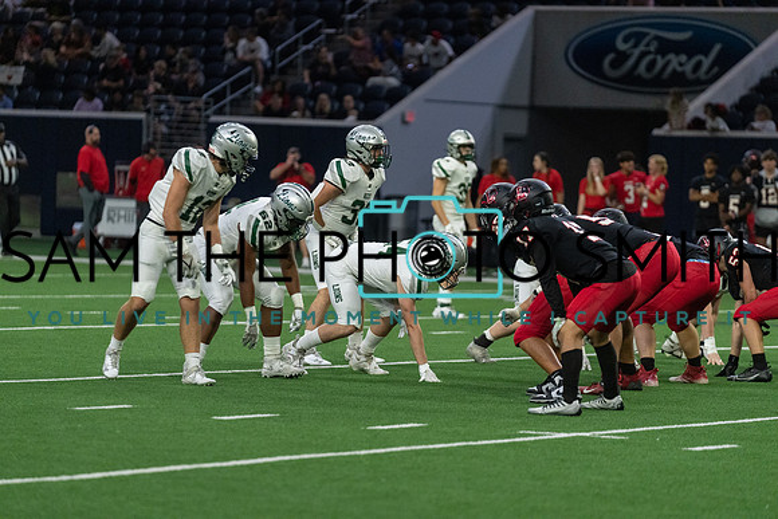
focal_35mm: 200
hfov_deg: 10.3
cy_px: 260
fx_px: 4323
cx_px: 389
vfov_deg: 6.9
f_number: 3.2
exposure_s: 1/1250
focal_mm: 200
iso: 5000
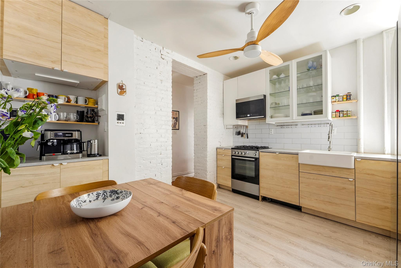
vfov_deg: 81.3
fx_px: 156
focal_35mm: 14
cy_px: 134
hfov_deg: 104.2
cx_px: 200
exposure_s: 2
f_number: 9
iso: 200
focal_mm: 14
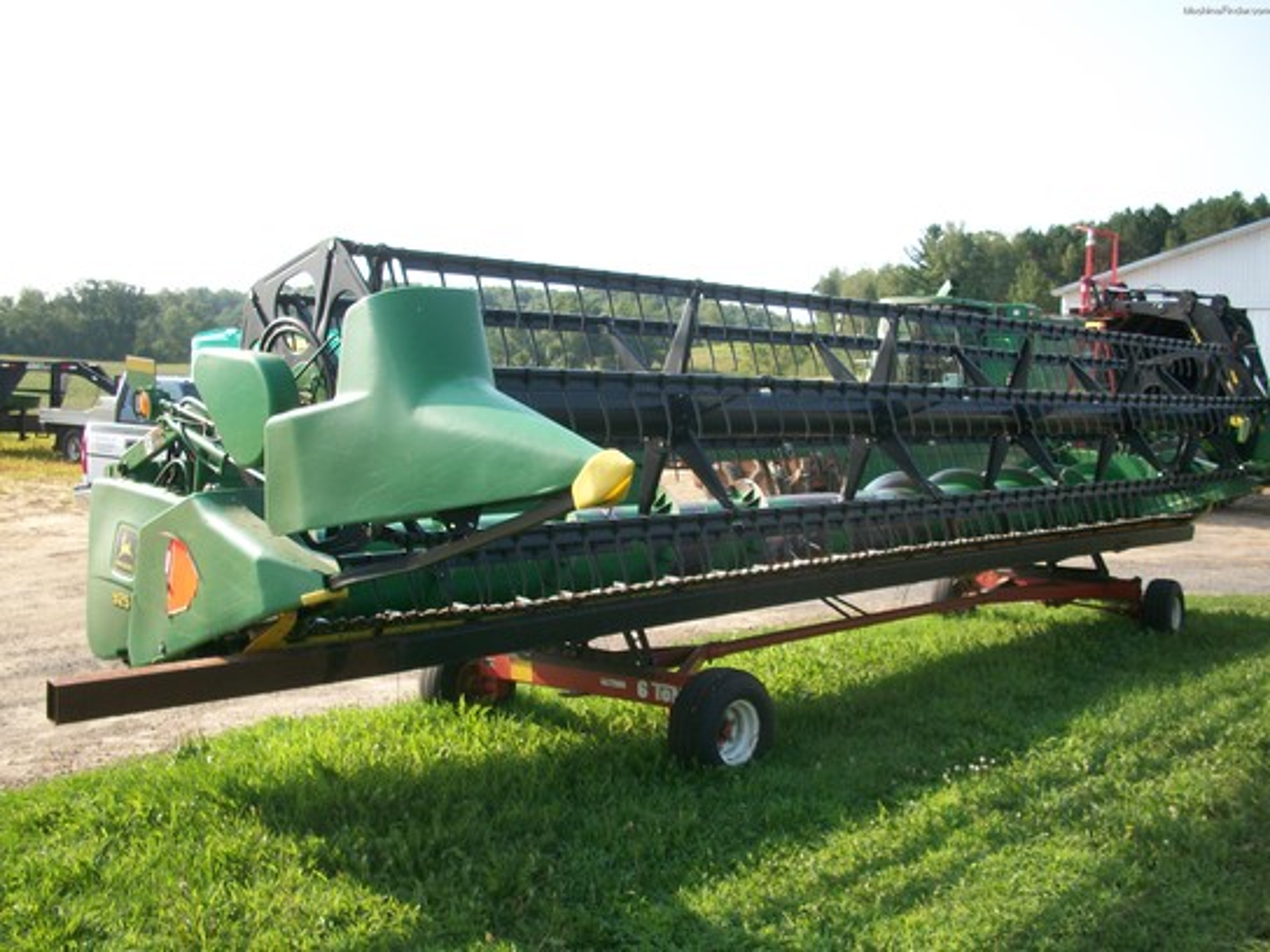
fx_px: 1284
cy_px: 476
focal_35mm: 35
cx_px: 635
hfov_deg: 52.6
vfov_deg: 40.7
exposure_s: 1/400
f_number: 3.1
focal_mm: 6.3
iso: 80
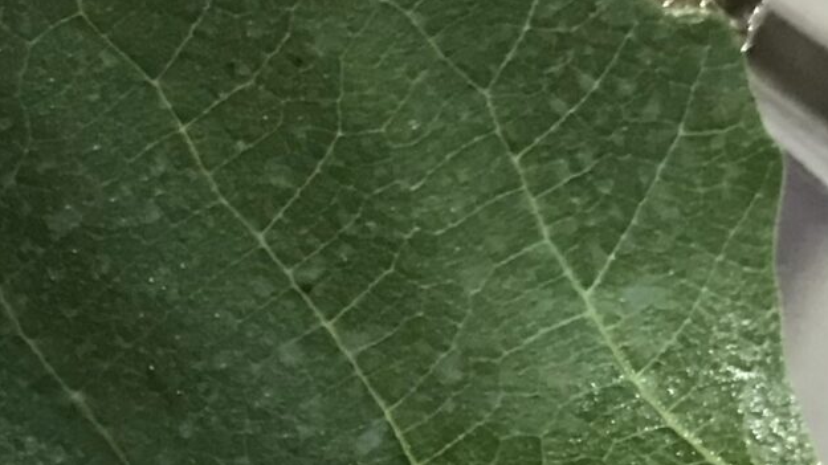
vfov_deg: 9.5
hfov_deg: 15.8
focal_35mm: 125
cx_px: -405
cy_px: 567
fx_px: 2743
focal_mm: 3.99
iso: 100
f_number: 1.8
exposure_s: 1/11
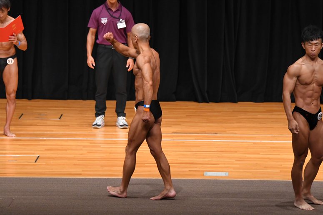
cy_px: 108
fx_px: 2018
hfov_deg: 9.2
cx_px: 162
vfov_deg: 6.1
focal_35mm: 225
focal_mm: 150
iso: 4000
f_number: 5.6
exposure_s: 1/400
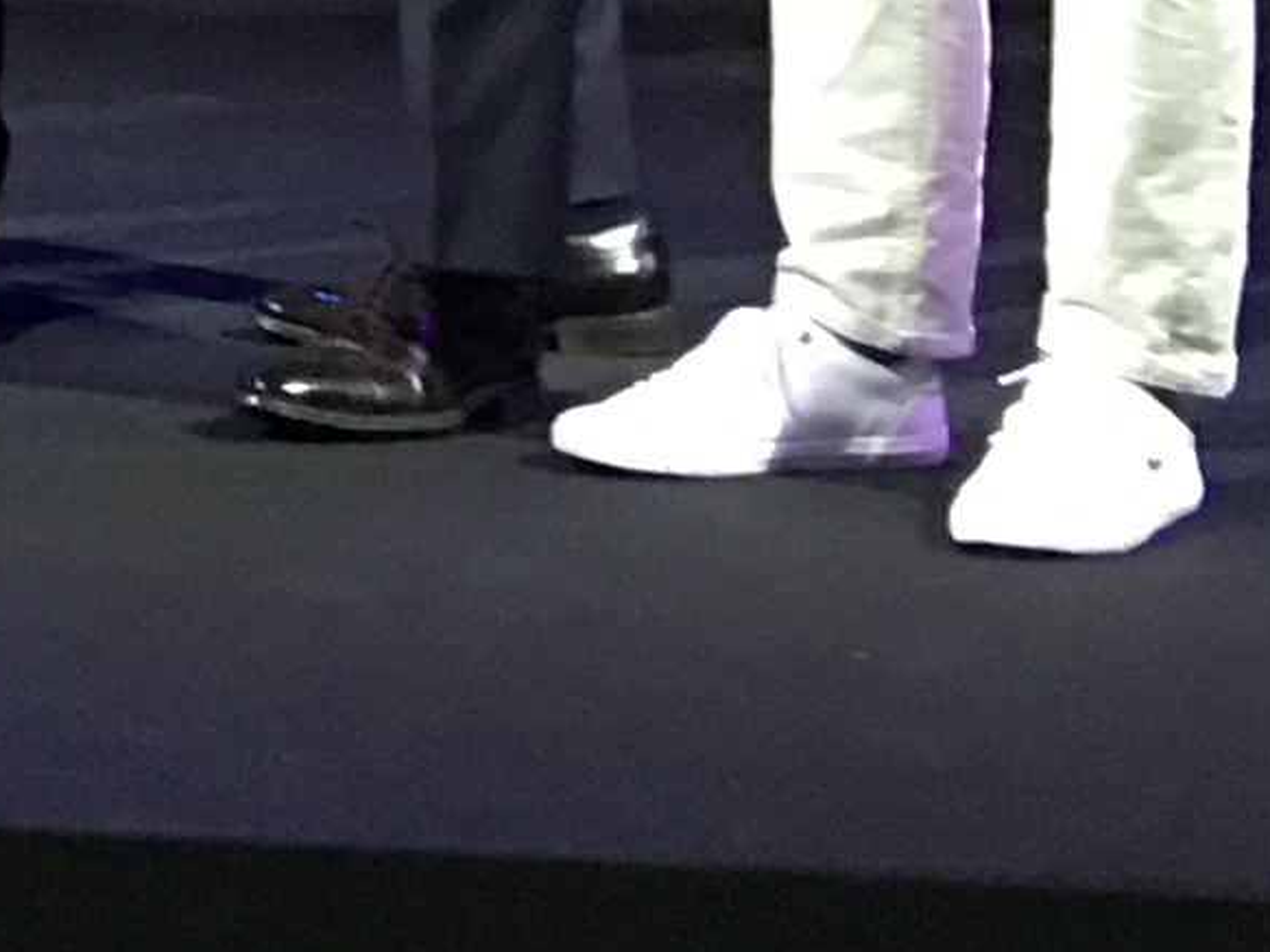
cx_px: -1250
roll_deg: -0.7
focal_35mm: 201
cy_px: -1592
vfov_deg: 6.9
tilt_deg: +5.8
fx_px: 7371
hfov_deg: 9.2
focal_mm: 4.15
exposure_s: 1/17
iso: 100
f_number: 2.2
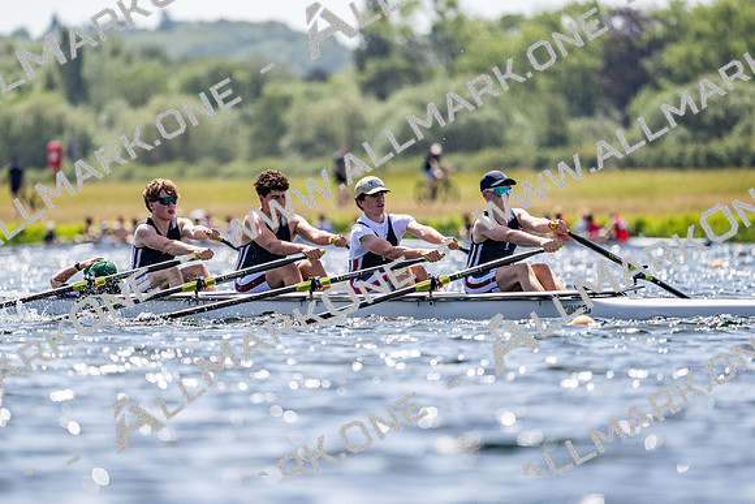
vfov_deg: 3.4
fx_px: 8390
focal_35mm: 400
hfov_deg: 5.2
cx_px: 378
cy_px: 252
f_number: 4.5
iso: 200
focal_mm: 400
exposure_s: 1/2500
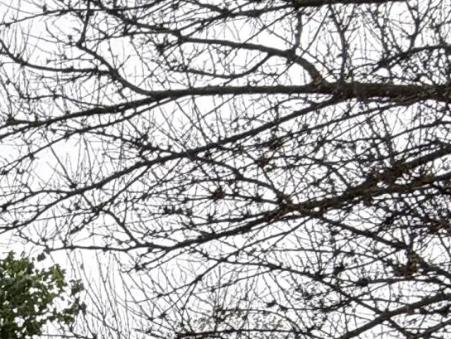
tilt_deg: -0.7
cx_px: -530
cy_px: 712
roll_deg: -1.1
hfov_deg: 16.5
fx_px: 1003
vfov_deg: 15.0
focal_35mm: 77
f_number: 2.2
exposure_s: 1/208
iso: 64
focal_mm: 2.22
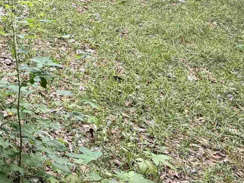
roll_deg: +0.1
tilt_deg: -10.2
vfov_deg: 27.0
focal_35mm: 48
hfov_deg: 31.7
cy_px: -33
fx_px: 338
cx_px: -63
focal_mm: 2.22
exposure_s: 1/121
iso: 125
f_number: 2.2
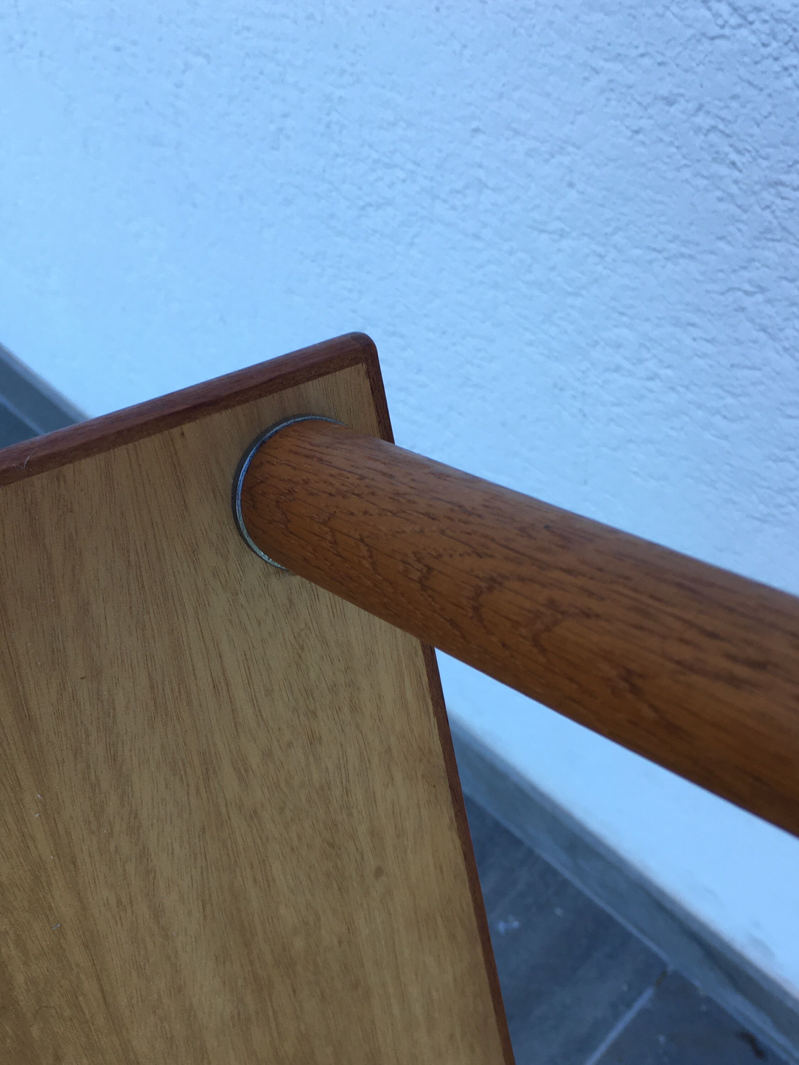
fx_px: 1200
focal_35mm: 39
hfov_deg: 36.6
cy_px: 673
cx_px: 287
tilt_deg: -66.3
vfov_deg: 47.4
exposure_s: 1/100
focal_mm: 4.15
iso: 32
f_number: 2.2
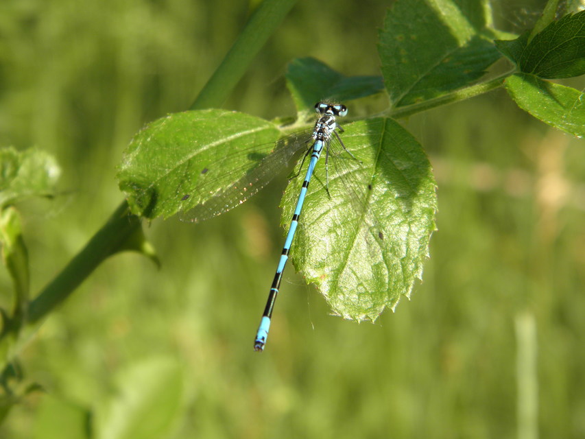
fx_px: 1352
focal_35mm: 80
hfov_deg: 24.4
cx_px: 292
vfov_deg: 18.4
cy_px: 220
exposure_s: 1/160
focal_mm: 14.3
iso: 100
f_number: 4.4
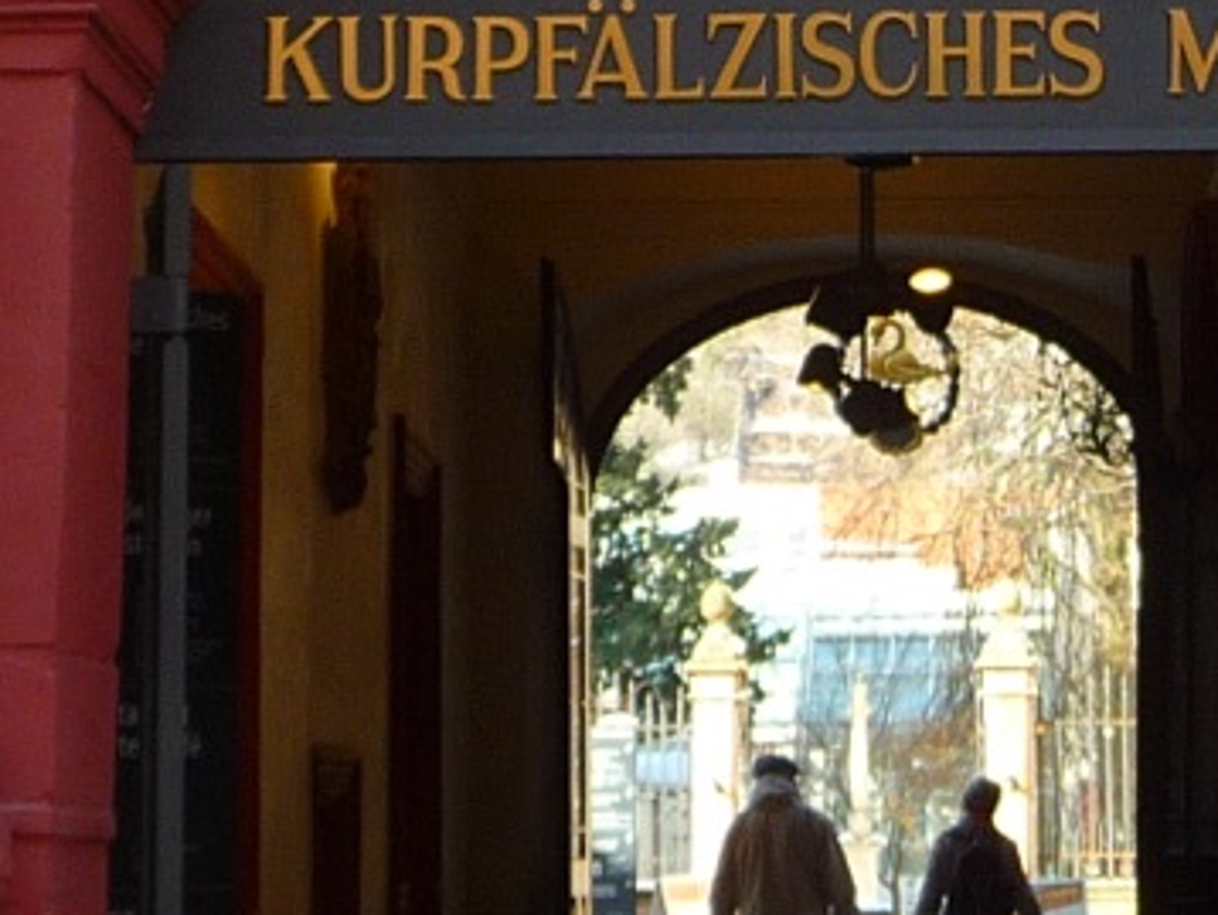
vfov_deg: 11.8
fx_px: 4401
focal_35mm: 125
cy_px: 112
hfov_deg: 15.6
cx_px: 1058
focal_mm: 4.7
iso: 100
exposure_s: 1/125
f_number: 3.3
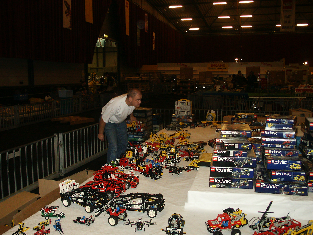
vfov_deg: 40.7
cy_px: 118
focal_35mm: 35
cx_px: 156
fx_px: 316
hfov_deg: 52.6
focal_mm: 7.18
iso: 200
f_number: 3
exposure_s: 1/45
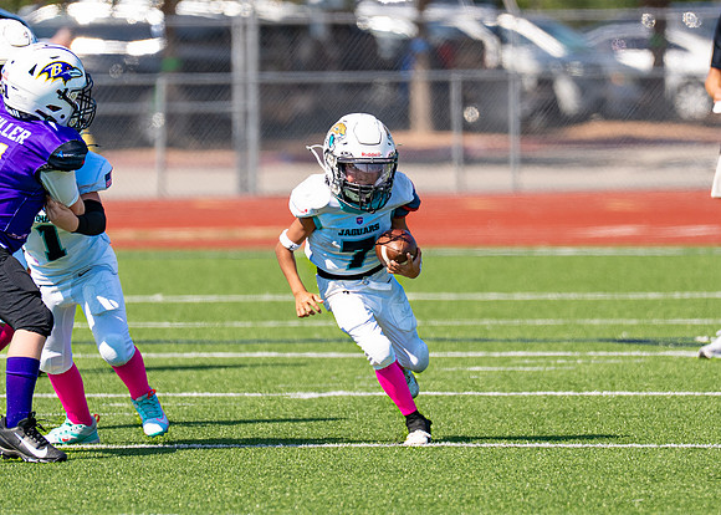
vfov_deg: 3.1
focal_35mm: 460
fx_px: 9416
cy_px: 255
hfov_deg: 4.4
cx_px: 374
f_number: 2.8
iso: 100
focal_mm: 200
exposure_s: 1/2000
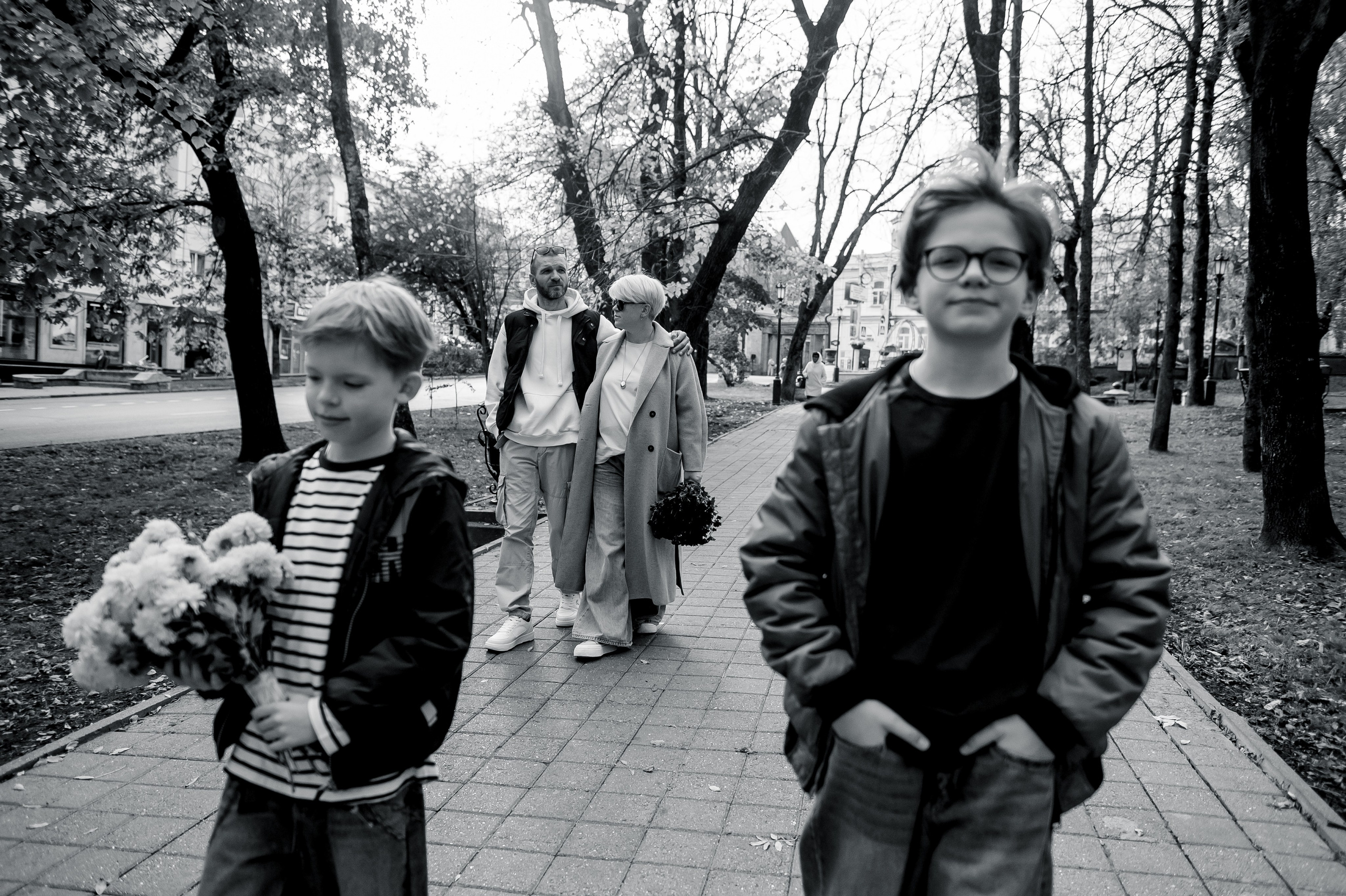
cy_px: 448
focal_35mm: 28
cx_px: 673
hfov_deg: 65.5
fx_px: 1046
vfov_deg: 46.4
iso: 1250
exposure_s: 1/4000
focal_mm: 28
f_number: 3.2
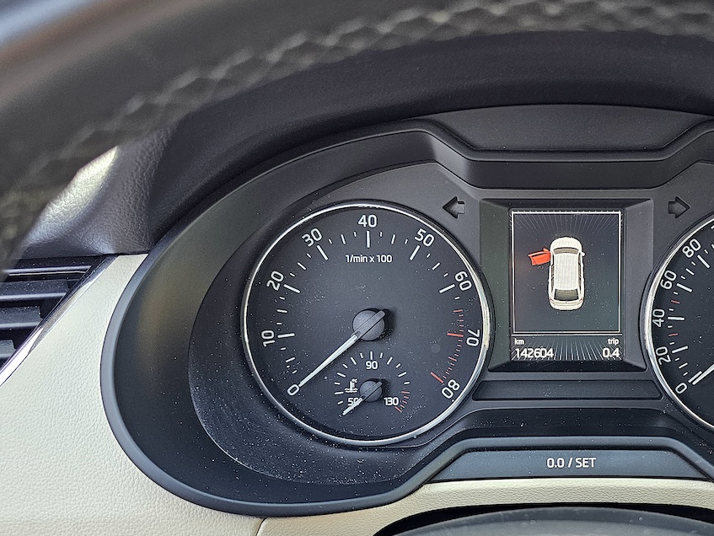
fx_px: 784
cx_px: 577
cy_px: 368
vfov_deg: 37.2
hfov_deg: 46.3
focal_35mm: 38
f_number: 1.7
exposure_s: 1/100
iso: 250
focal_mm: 6.3
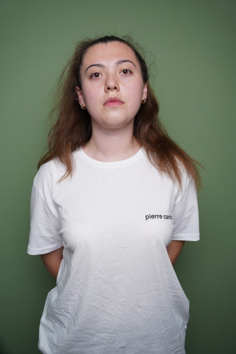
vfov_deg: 55.0
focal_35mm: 35
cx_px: 118
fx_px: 340
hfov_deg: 38.3
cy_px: 177
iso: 500
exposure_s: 1/200
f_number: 3.5
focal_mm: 34.6
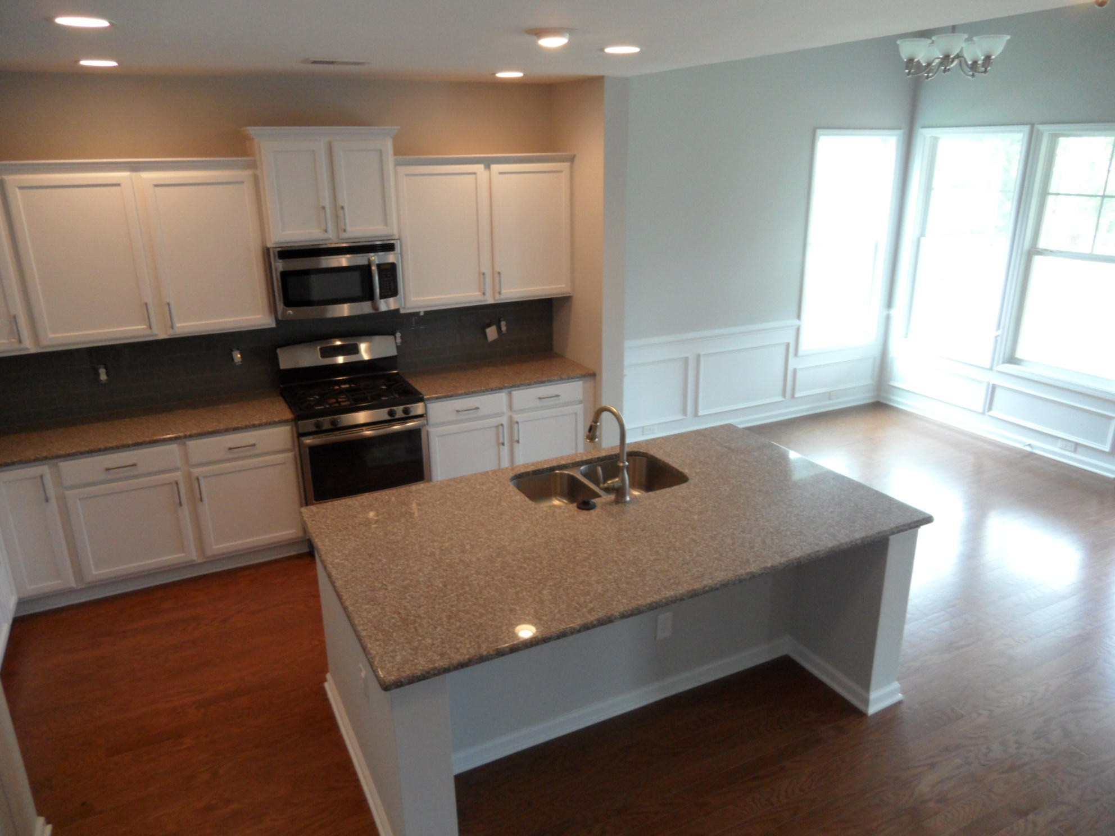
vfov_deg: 56.8
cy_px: 418
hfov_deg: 71.6
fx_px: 773
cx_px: 558
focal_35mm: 24
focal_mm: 4.1
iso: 200
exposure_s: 1/30
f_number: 2.9
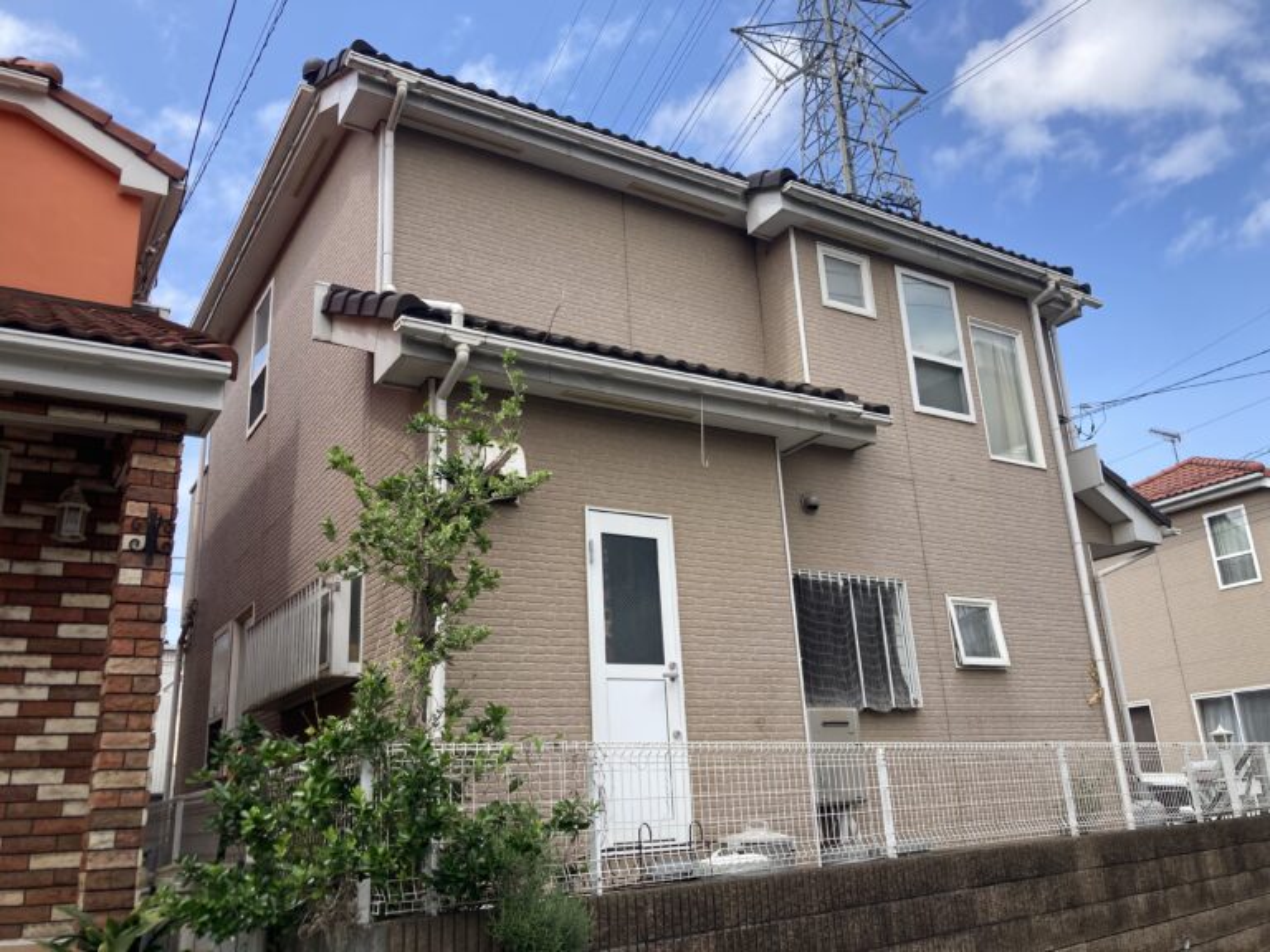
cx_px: 635
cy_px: 476
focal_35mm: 28
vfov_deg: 49.7
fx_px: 1027
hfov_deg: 63.4
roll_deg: +1.6
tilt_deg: +20.2
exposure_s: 1/1104
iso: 20
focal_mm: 3.99
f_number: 1.8
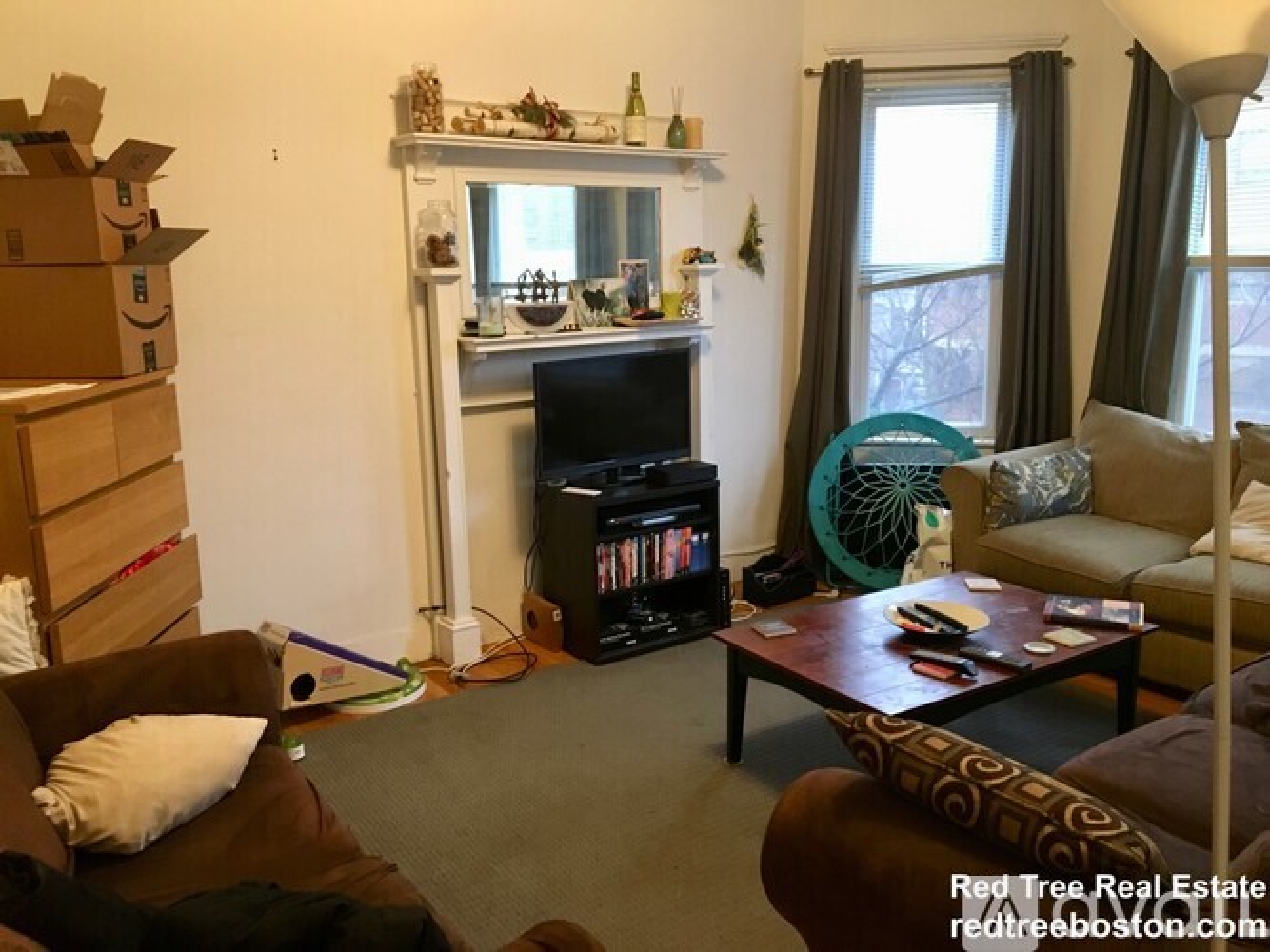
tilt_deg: -10.9
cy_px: 476
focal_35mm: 29
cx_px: 635
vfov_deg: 48.2
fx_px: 1064
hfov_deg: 61.7
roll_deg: +1.4
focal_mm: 4.15
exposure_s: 1/17
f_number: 2.2
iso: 200
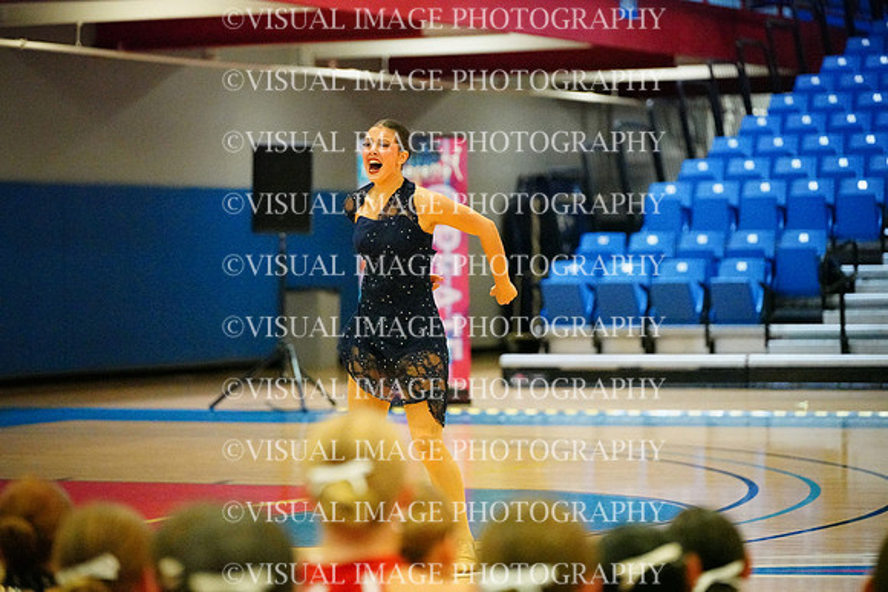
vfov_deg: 10.4
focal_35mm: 132
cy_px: 296
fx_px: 3257
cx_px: 444
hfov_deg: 15.5
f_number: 2.8
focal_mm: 132
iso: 25600
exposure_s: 1/1600
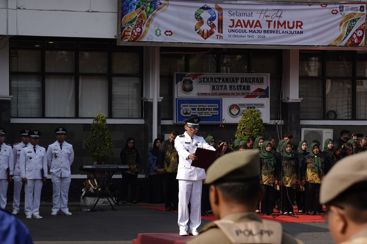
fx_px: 1446
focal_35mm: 142
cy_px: 122
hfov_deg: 14.5
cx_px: 184
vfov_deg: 9.6
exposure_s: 1/250
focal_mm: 94.9
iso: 80
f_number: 7.1
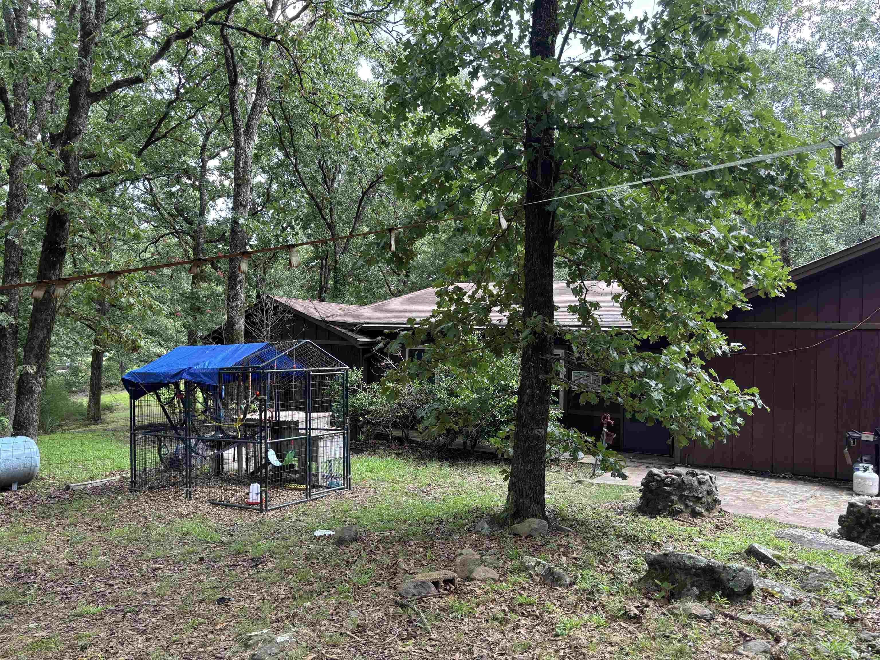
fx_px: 661
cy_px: 330
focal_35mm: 26
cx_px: 440
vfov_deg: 53.1
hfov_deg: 67.3
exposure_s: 1/121
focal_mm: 5.96
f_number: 1.6
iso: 50
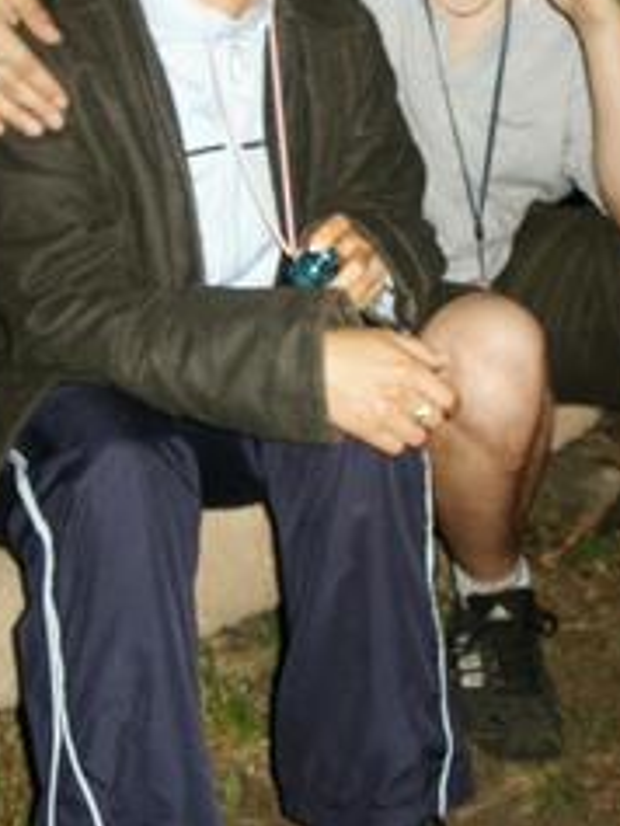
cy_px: 181
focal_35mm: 63
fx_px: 1503
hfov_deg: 23.2
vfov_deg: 30.1
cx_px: 394
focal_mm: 7.18
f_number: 3
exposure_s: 1/45
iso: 200
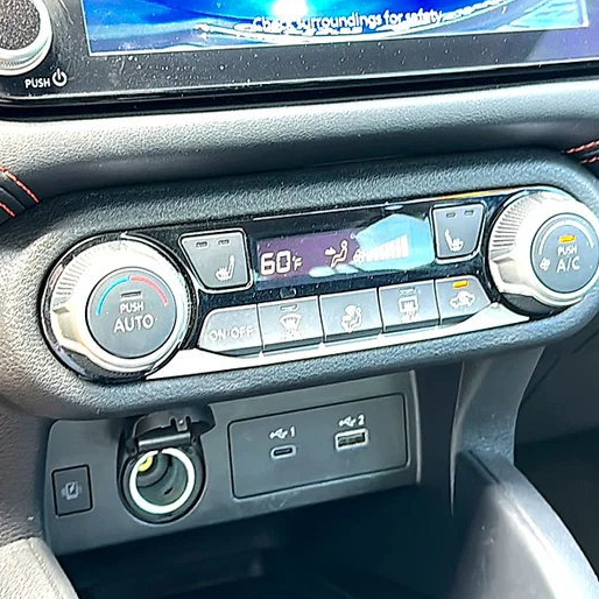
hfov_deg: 32.2
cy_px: 301
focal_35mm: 53
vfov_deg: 32.2
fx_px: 1038
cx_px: 330
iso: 160
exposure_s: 1/40
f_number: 1.78
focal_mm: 6.86
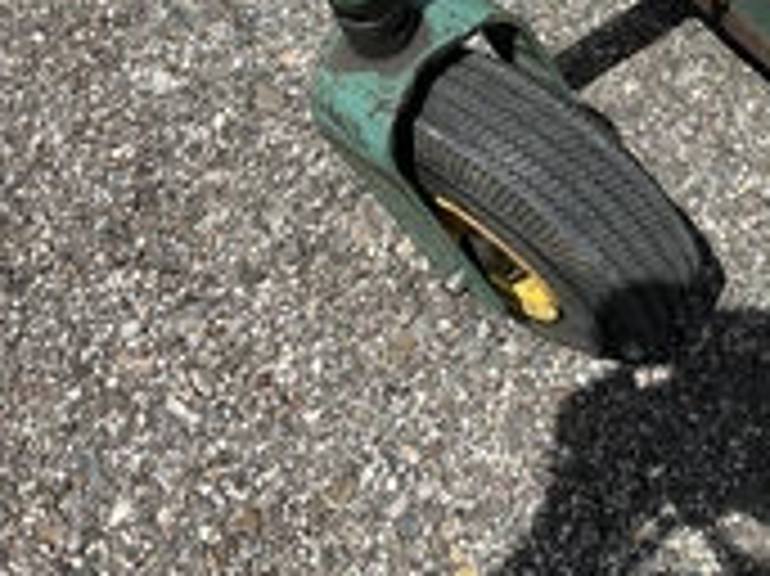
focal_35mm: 68
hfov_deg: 27.5
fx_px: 1512
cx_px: 702
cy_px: 40
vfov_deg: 21.1
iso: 25
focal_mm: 3
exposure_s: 1/2538
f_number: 1.8
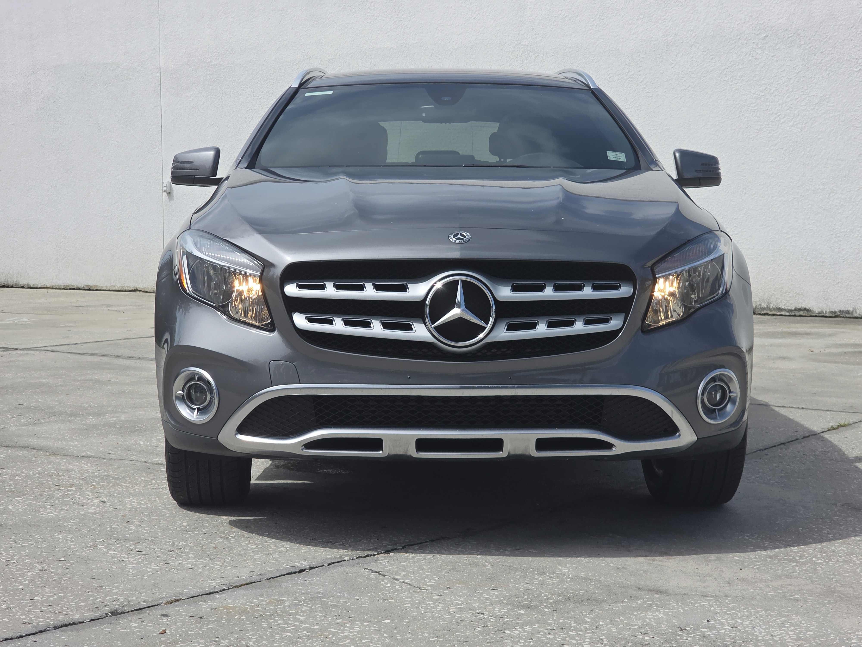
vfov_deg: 21.3
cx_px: 431
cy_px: 324
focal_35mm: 69
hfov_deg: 28.2
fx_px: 1718
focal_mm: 7.9
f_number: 2.4
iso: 50
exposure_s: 1/3309
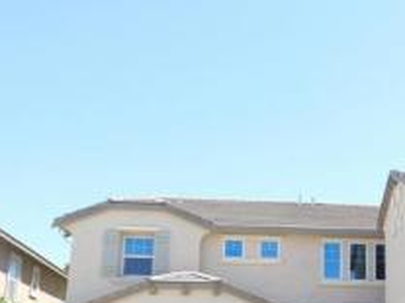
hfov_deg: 31.5
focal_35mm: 58
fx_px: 678
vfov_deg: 24.8
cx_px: 374
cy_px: 246
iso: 125
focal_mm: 5.3
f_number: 3.2
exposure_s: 1/500
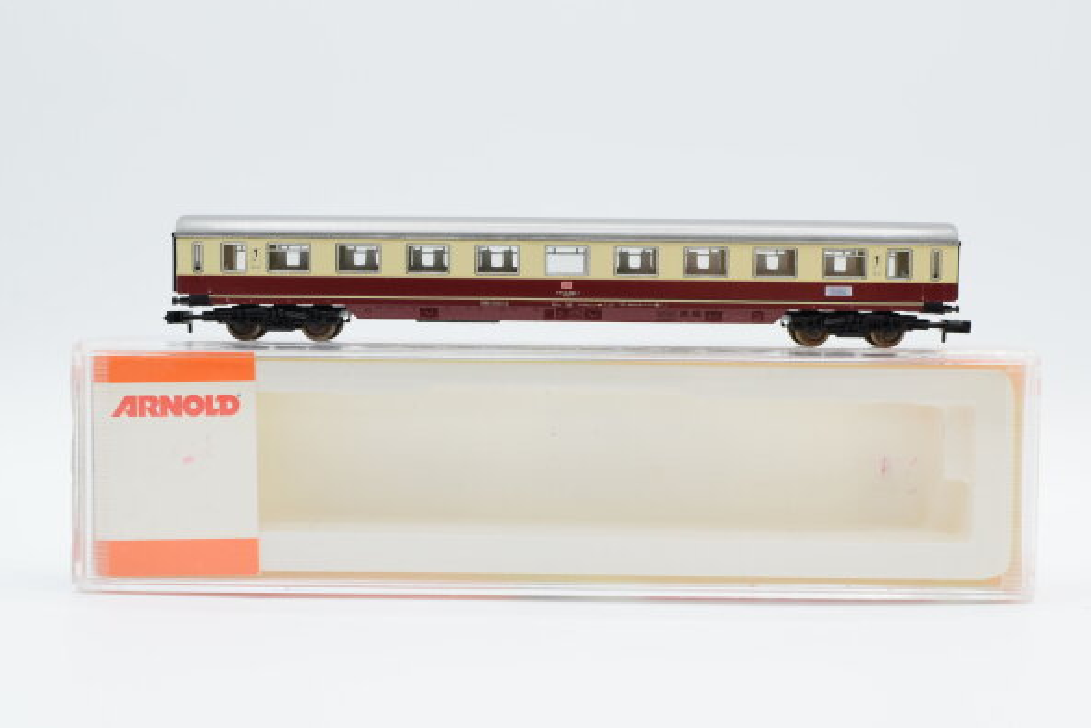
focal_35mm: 54
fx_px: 1622
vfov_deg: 25.3
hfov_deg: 37.2
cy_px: 366
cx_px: 554
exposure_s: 1/125
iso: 320
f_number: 8
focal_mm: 35
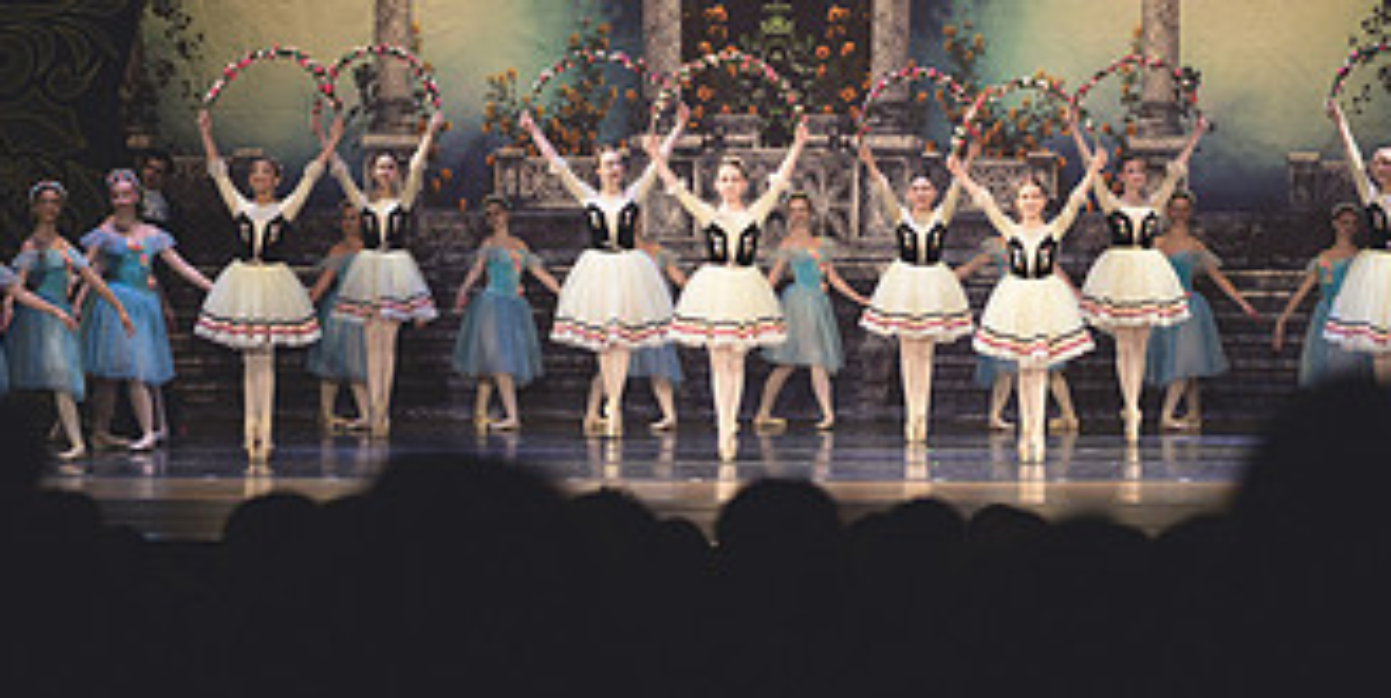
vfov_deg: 8.2
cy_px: 287
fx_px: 4855
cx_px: 858
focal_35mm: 135
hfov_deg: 16.3
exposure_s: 1/320
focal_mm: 70
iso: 400
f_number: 2.8
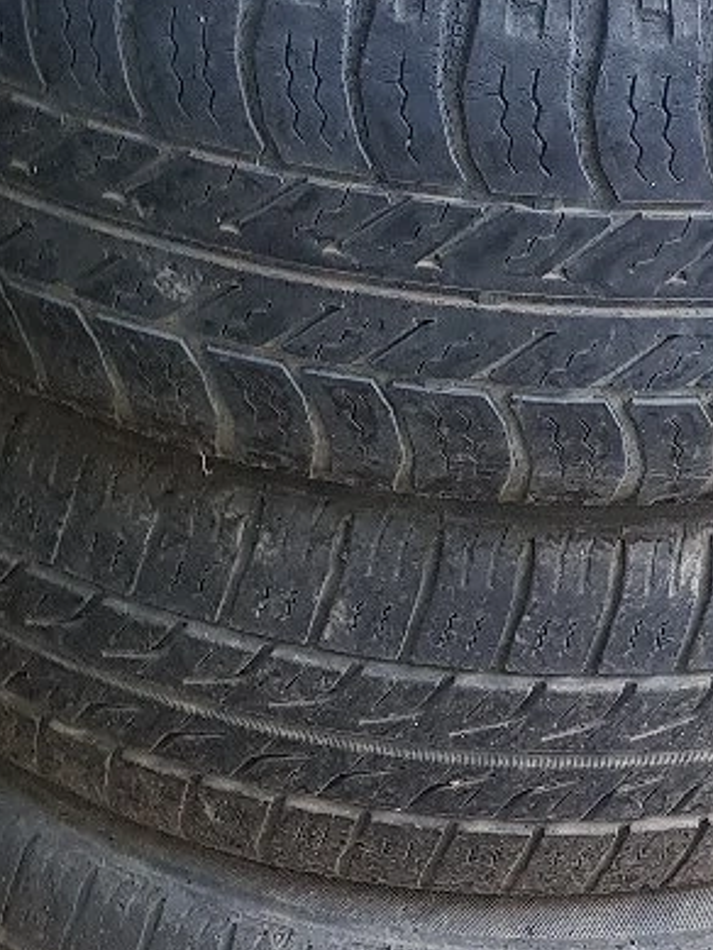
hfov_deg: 16.6
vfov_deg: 21.9
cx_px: 459
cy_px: 675
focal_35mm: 89
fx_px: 2443
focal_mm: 4.3
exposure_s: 1/100
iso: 80
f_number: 1.7
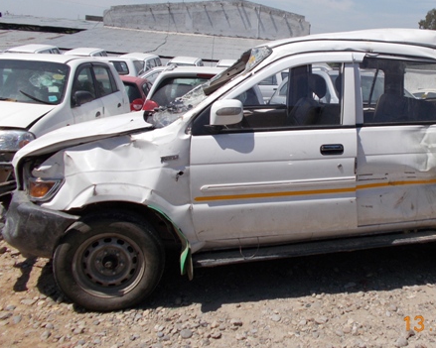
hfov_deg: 48.0
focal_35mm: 37
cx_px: 303
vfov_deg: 40.0
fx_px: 477
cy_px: 142
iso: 80
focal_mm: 4.6
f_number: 8
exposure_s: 1/250
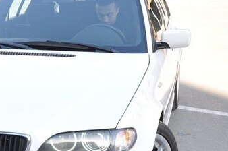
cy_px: 111
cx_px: 47
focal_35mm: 88
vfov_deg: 15.4
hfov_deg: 22.8
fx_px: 556
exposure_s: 1/100
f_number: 5.6
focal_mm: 30
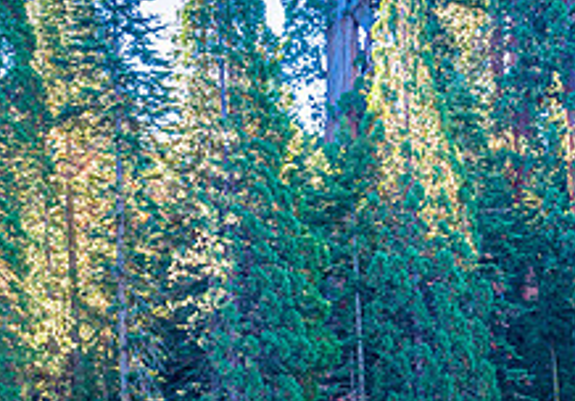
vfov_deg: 12.8
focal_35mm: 108
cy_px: 450
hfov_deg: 18.4
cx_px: 58
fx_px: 1750
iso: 1600
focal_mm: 35
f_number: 11
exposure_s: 1/40
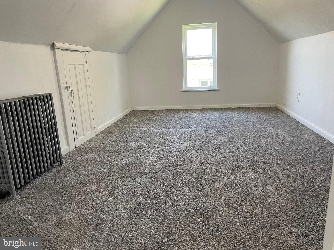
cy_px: 125
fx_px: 251
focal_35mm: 26
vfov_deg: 53.1
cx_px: 167
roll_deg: +3.9
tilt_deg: -13.4
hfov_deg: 67.3
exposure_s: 1/77
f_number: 1.6
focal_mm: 4.2
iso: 125
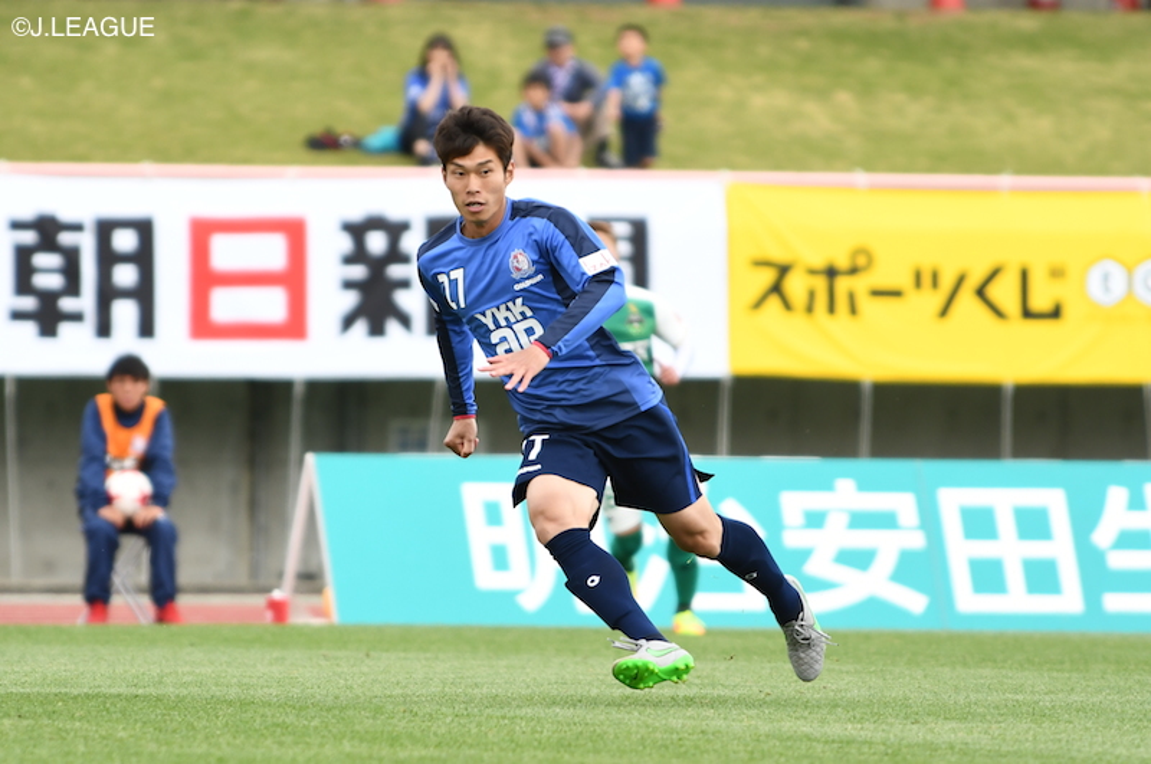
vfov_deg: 3.3
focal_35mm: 420
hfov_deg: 4.9
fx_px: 13409
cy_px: 382
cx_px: 576
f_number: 4
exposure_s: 1/1250
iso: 500
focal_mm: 280
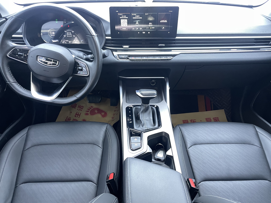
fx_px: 204
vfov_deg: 53.1
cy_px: 102
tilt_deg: -35.3
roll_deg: -1.2
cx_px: 136
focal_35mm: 26
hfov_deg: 67.3
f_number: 1.6
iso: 250
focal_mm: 4.2
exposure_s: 1/50
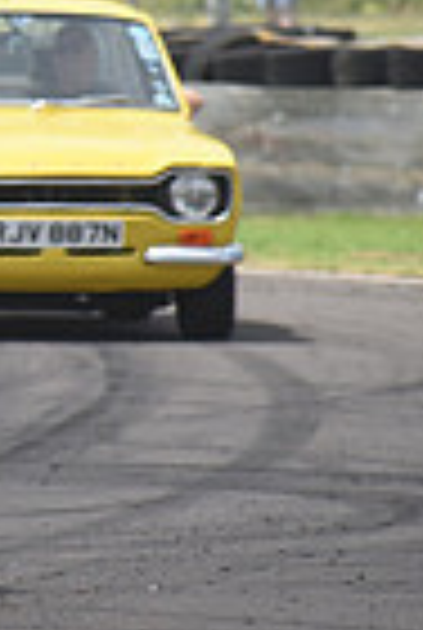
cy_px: 25
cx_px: -864
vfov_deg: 2.5
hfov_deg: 1.7
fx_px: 14503
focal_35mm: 827
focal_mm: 200
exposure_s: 1/640
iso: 450
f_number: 5.6
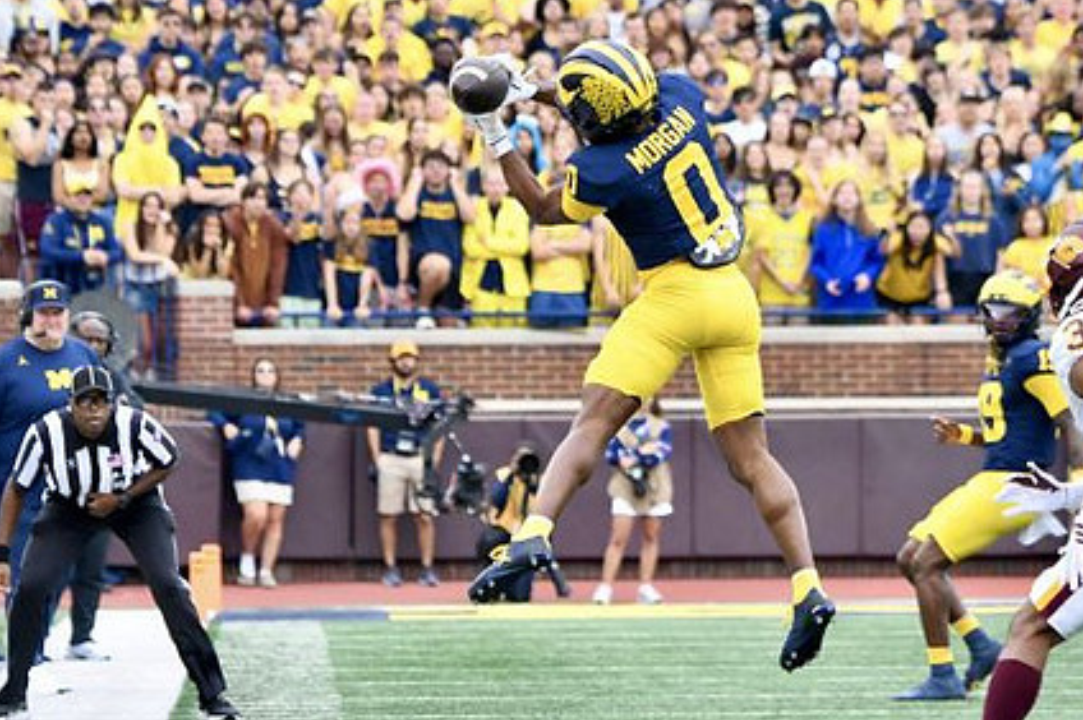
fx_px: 13557
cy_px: 322
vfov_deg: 3.0
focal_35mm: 451
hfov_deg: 4.6
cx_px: 659
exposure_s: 1/1000
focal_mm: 220
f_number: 5.3
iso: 1600
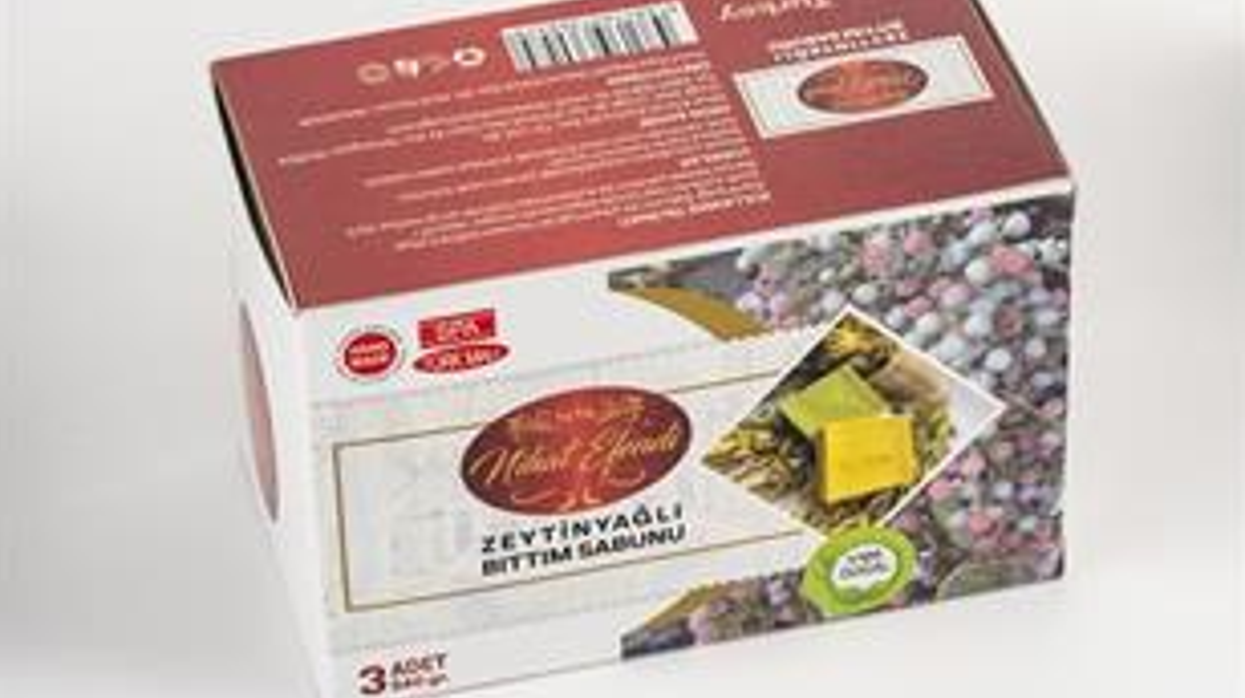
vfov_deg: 8.5
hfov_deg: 15.0
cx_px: 625
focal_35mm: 143
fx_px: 4716
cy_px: 258
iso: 100
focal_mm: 90
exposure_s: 1/160
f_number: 11
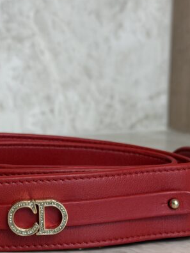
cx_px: 40
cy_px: 196
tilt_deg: -11.6
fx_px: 710
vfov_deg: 20.1
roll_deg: -0.2
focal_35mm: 97
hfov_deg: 15.2
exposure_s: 1/120
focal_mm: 6.76
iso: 50
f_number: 1.78
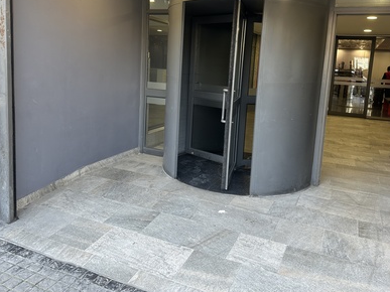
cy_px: 109
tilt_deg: -8.0
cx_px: 188
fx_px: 349
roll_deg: -2.3
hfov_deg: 58.4
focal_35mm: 31
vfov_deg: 45.0
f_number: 1.78
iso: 80
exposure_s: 1/100
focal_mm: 6.86
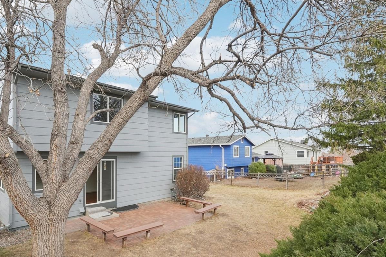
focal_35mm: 20
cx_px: 160
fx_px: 214
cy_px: 149
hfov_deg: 83.2
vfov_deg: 61.6
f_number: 8
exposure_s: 1/320
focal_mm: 10
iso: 800
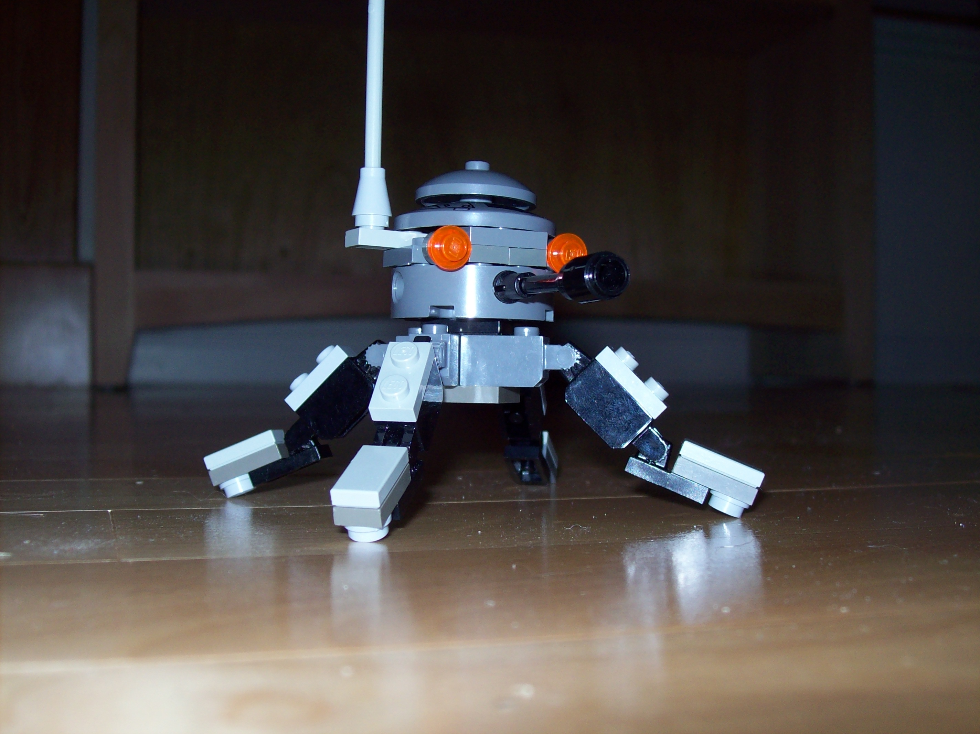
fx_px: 1274
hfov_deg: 42.1
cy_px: 367
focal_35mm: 45
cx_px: 490
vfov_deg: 32.2
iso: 80
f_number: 3
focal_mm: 7.6
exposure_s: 1/73.6
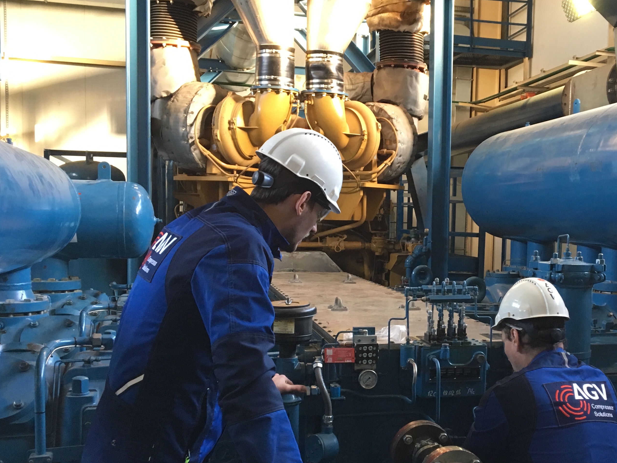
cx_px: 448
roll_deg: -1.1
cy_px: 293
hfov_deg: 40.3
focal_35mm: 46
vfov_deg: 31.4
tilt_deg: -4.9
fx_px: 820
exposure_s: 1/33
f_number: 2.2
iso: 160
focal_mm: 4.15
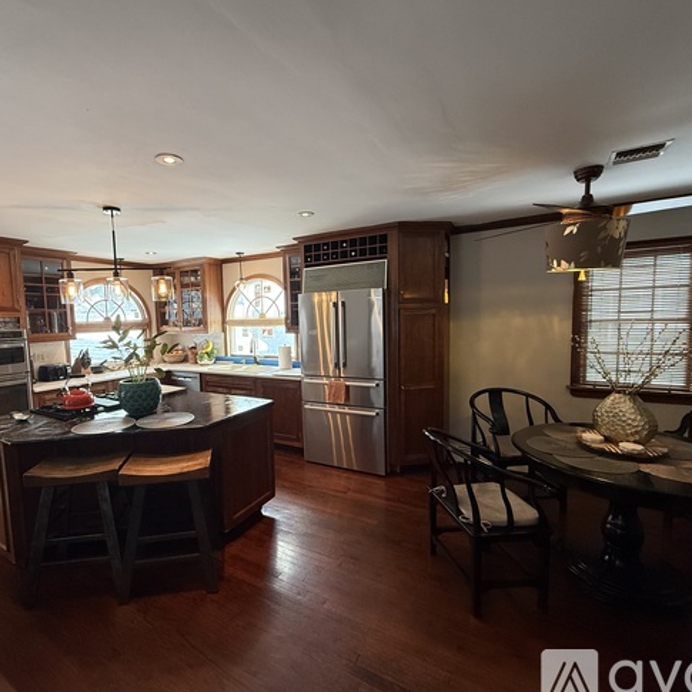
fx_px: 384
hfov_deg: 83.4
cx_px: 296
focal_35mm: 17
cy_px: 350
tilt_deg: -5.0
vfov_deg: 84.0
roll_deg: +1.7
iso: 250
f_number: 2.2
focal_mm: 2.22
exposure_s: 1/60
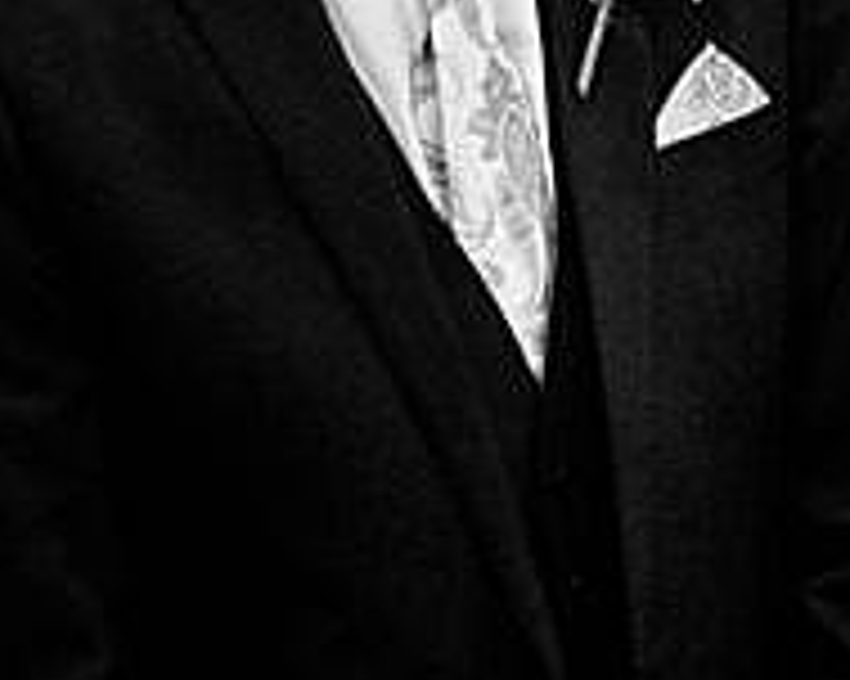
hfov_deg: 5.1
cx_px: 1273
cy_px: -158
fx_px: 9379
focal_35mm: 373
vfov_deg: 4.1
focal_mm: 50
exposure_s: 1/320
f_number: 2
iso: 5000
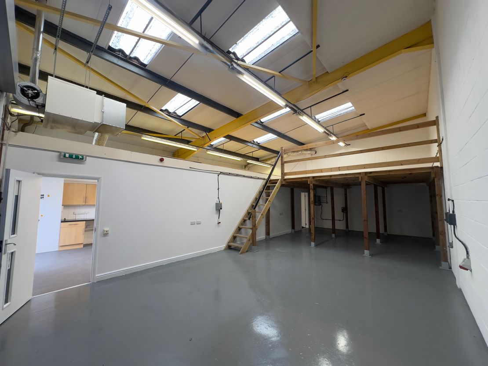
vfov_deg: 85.7
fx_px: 197
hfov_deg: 102.1
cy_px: 183
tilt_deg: +4.8
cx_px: 244
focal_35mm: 14
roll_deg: +0.4
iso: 125
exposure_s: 1/100
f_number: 2.2
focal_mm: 2.22
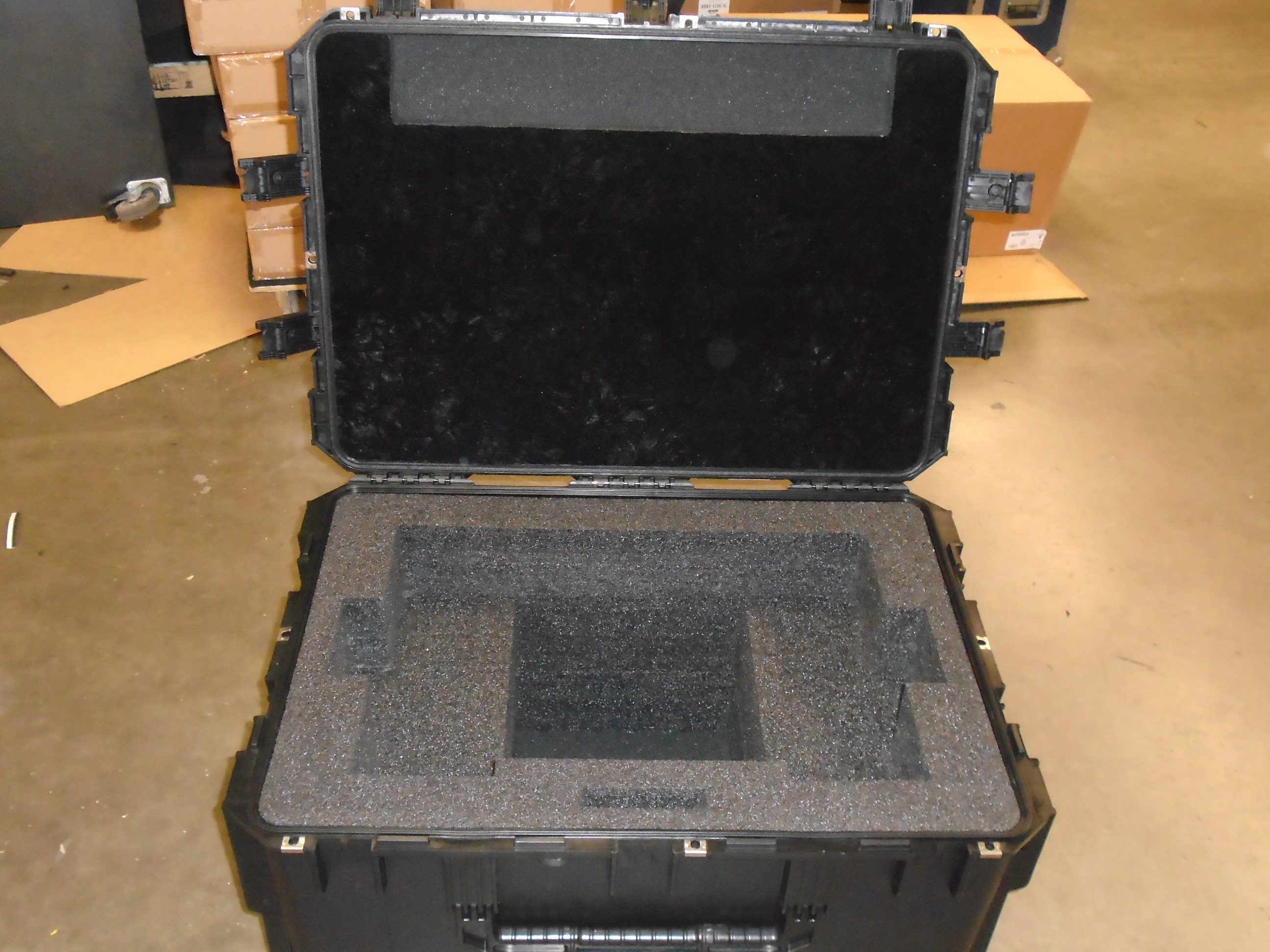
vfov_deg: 39.7
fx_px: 1321
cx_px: 635
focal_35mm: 36
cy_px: 476
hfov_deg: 51.4
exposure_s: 1/40
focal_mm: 6.4
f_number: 3.8
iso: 800
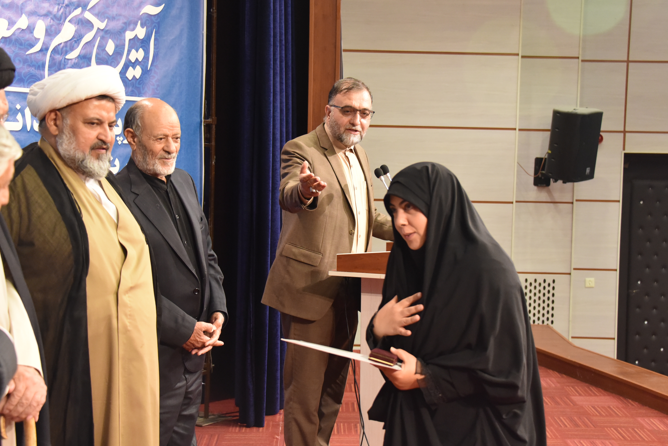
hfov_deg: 32.4
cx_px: 361
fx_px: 1151
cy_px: 208
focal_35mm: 62
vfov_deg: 21.9
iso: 4500
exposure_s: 1/60
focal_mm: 50
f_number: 4.5
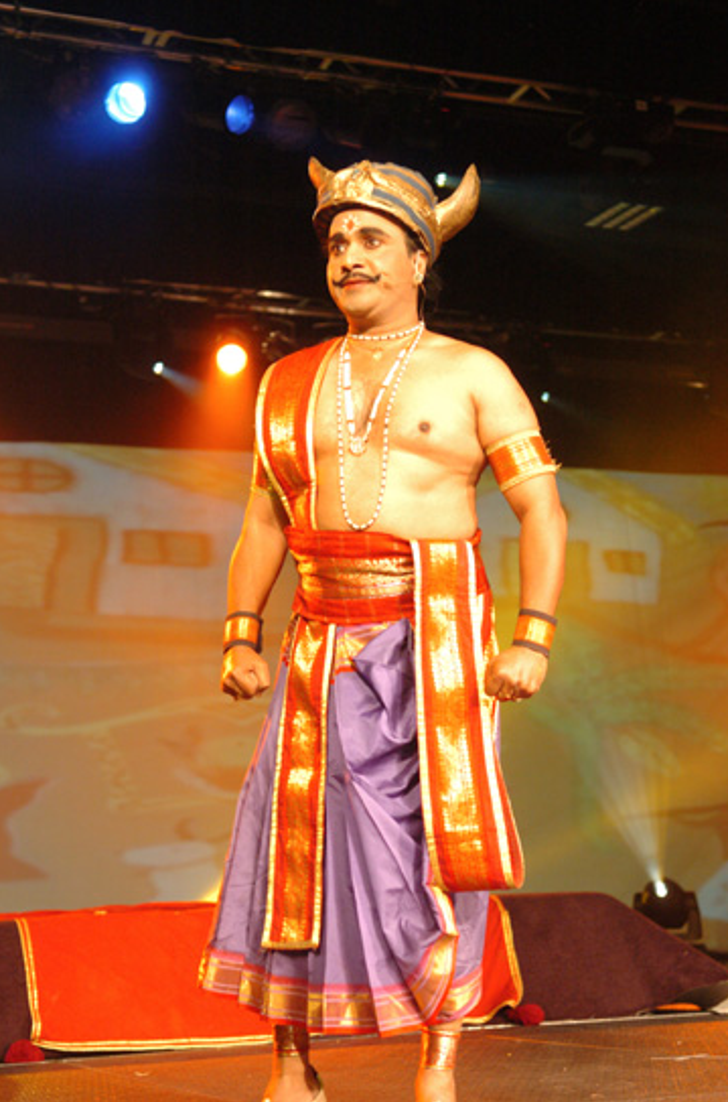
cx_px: 382
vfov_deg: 31.9
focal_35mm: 63
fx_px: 1922
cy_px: 607
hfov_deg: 21.4
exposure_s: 1/100
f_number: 2.8
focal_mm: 38
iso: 800
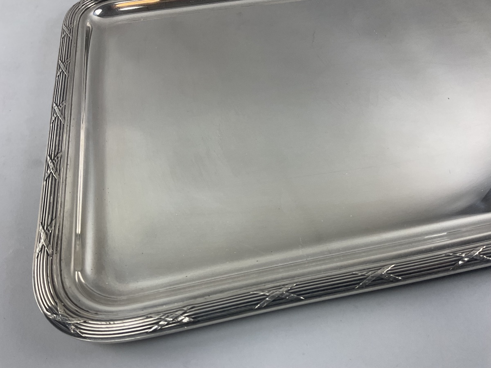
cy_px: 184
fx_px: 411
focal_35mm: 29
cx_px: 246
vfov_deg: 48.2
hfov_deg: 61.7
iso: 40
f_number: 1.8
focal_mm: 3
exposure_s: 1/100
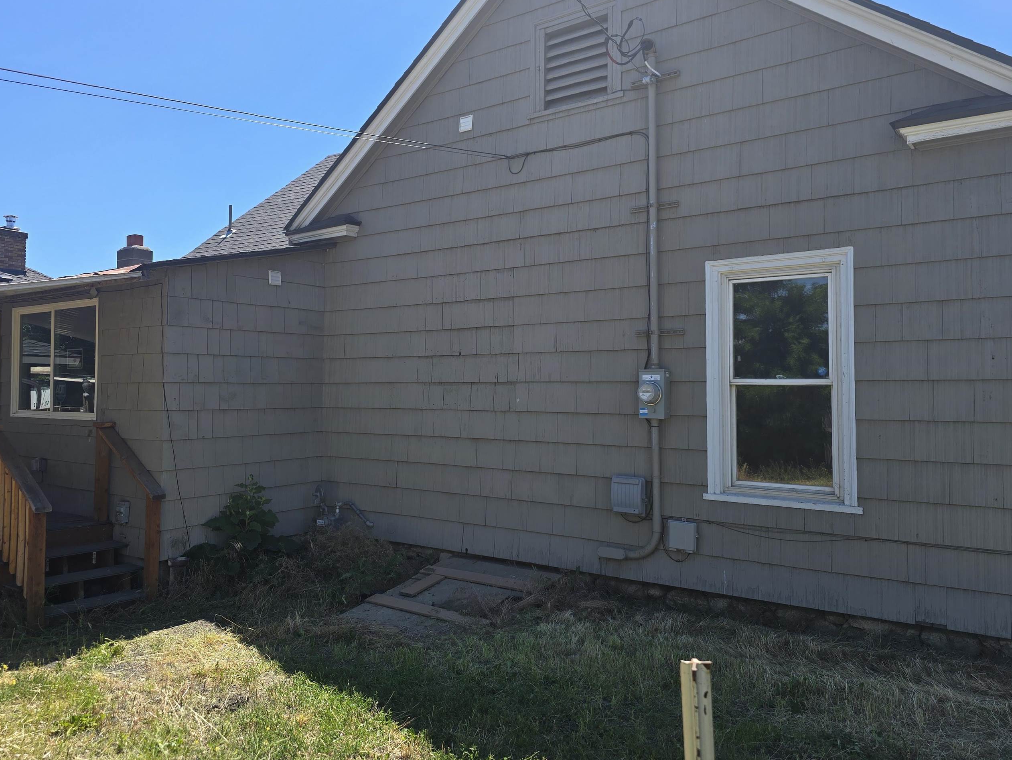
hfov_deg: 63.3
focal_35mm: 28
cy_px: 356
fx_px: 819
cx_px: 465
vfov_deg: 49.7
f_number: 1.7
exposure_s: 1/489
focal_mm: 6.3
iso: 12
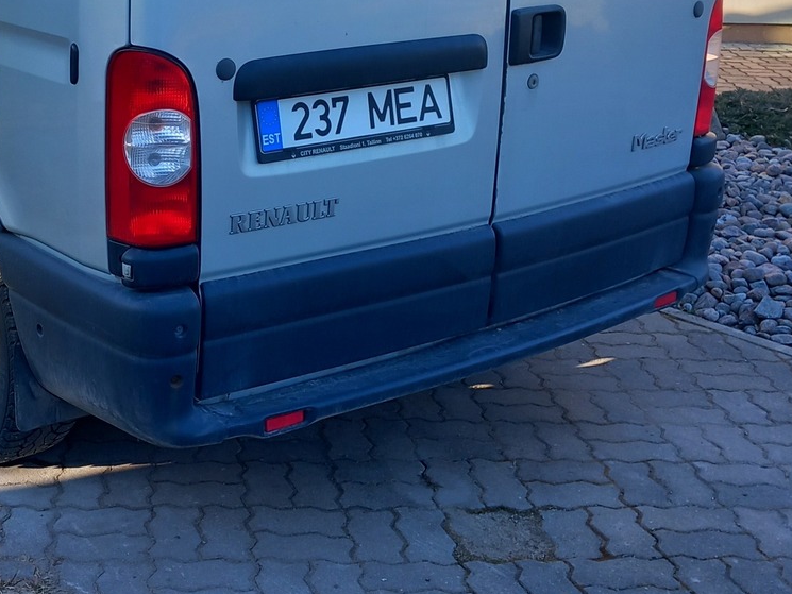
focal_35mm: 58
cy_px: 106
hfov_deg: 32.4
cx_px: 164
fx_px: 1327
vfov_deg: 24.8
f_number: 1.8
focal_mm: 4
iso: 32
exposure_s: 1/100
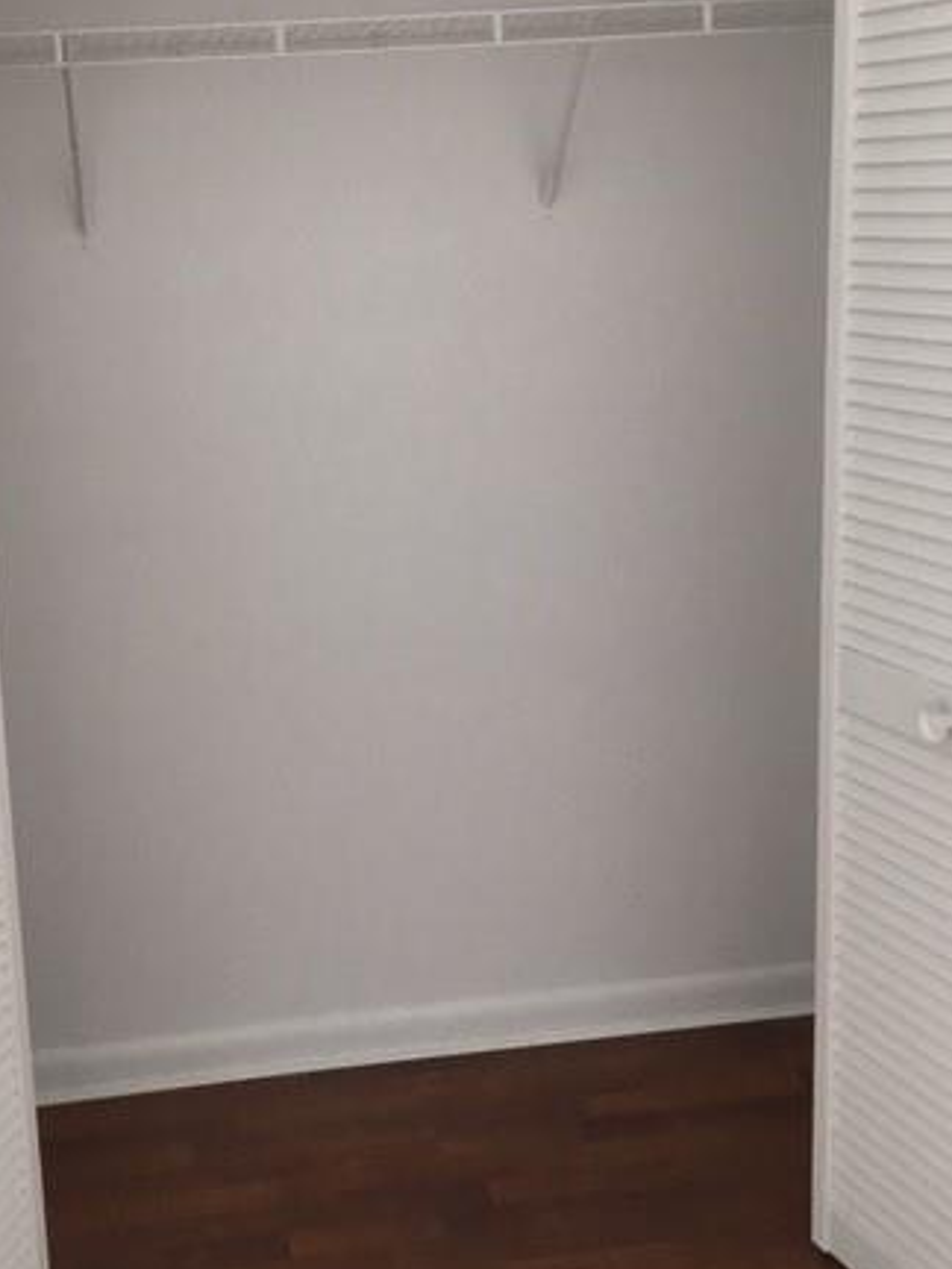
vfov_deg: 43.7
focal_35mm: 43
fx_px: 1577
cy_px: 532
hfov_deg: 33.3
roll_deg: +2.4
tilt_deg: -12.2
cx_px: 317
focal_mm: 4.15
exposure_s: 1/30
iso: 64
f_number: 2.2
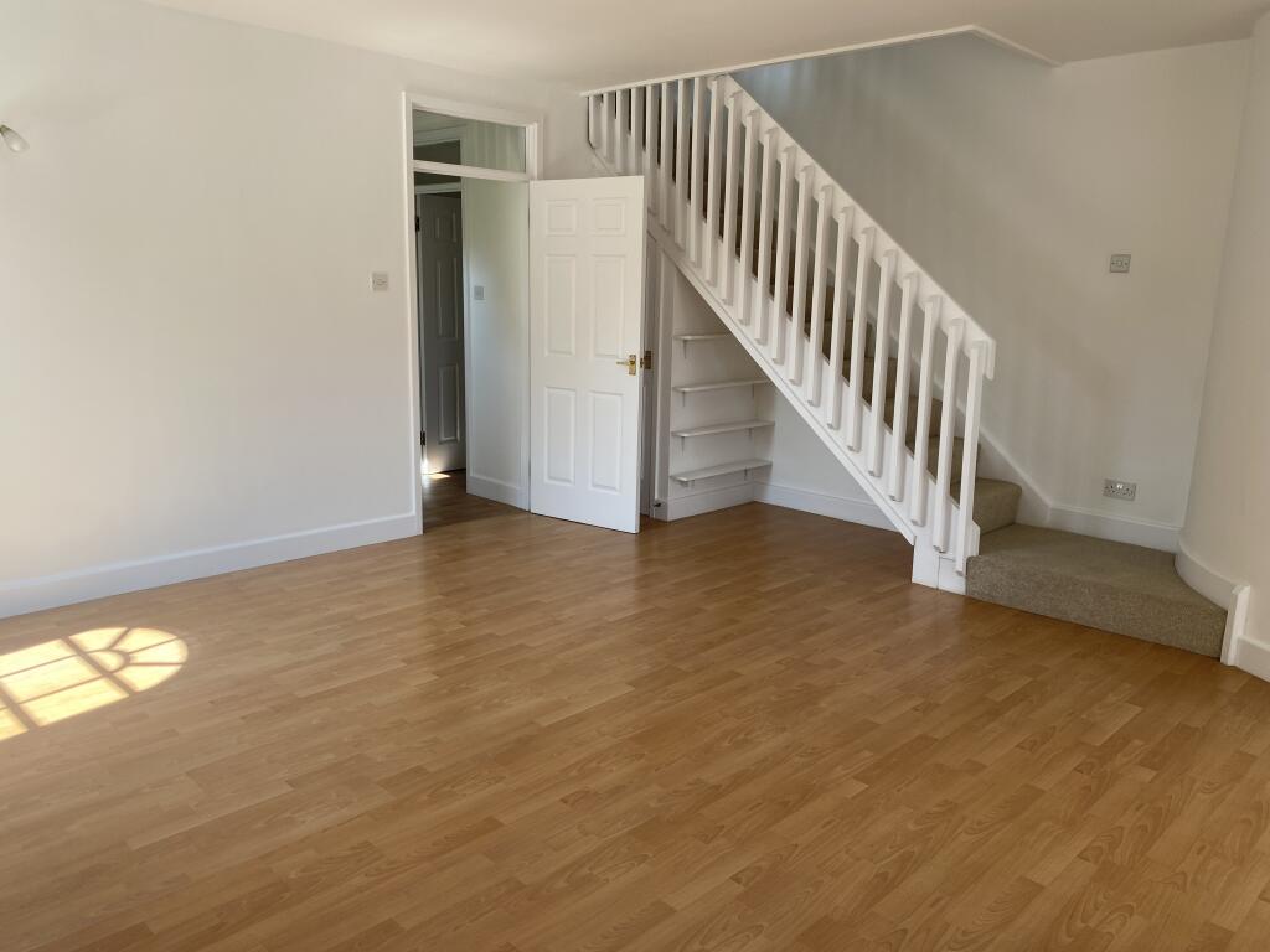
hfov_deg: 67.3
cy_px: 476
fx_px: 954
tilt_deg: -10.9
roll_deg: -1.3
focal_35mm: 26
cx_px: 635
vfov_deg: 53.1
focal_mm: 4.25
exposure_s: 1/152
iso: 32
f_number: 1.8
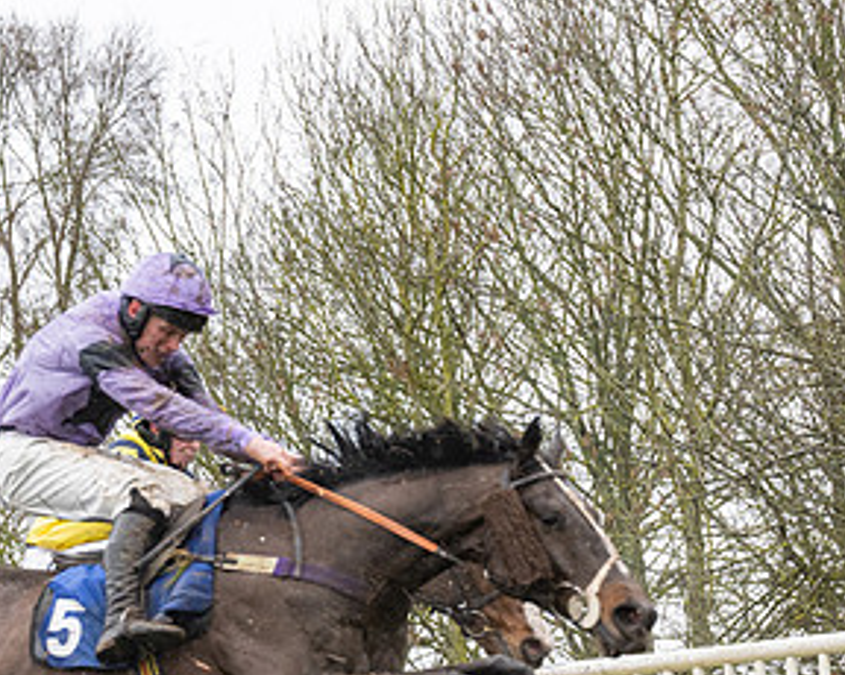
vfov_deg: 10.0
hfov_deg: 12.5
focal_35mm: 154
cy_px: 610
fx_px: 3849
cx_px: 517
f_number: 4
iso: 800
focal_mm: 70
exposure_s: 1/1250
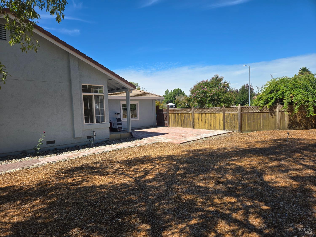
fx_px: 210
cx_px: 158
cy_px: 118
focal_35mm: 23
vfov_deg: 58.9
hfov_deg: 73.9
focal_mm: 5.4
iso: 25
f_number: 1.8
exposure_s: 1/1336
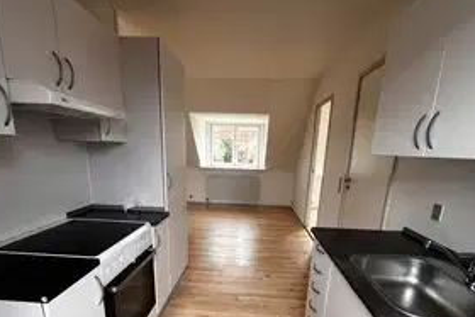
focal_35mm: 18
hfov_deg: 90.0
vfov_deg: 65.0
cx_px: 240
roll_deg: -2.3
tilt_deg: -14.6
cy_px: 220
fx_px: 238
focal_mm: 1.57
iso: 50
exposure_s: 1/99
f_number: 1.8
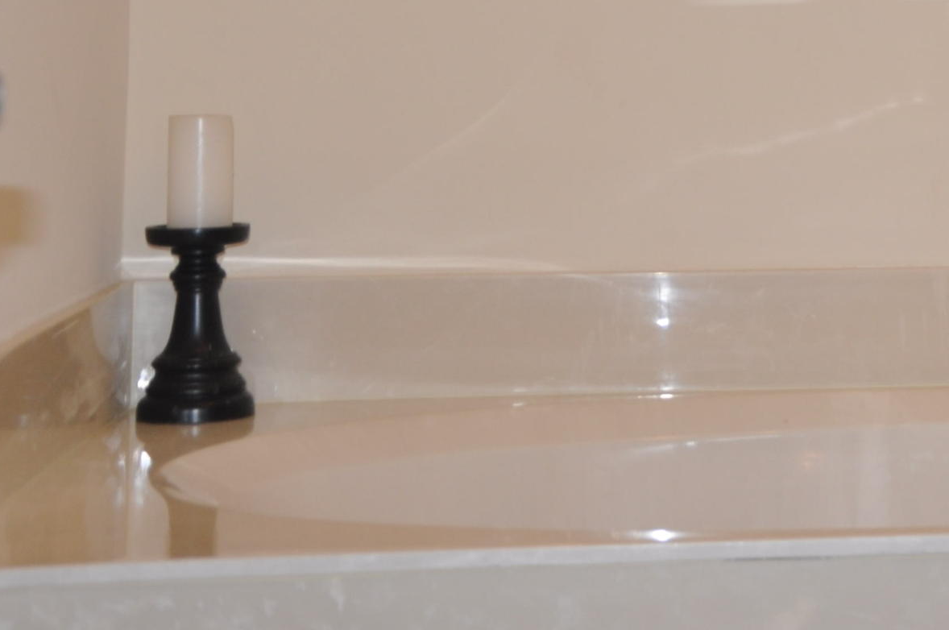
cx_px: 1100
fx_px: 2817
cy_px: -101
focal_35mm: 107
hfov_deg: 18.3
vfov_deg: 12.5
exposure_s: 1/60
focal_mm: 28
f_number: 4
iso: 320
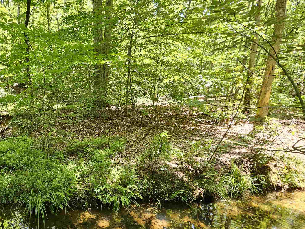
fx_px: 176
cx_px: 79
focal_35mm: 20
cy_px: 137
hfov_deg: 76.2
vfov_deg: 65.4
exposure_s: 1/60
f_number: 2.2
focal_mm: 2.2
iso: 64
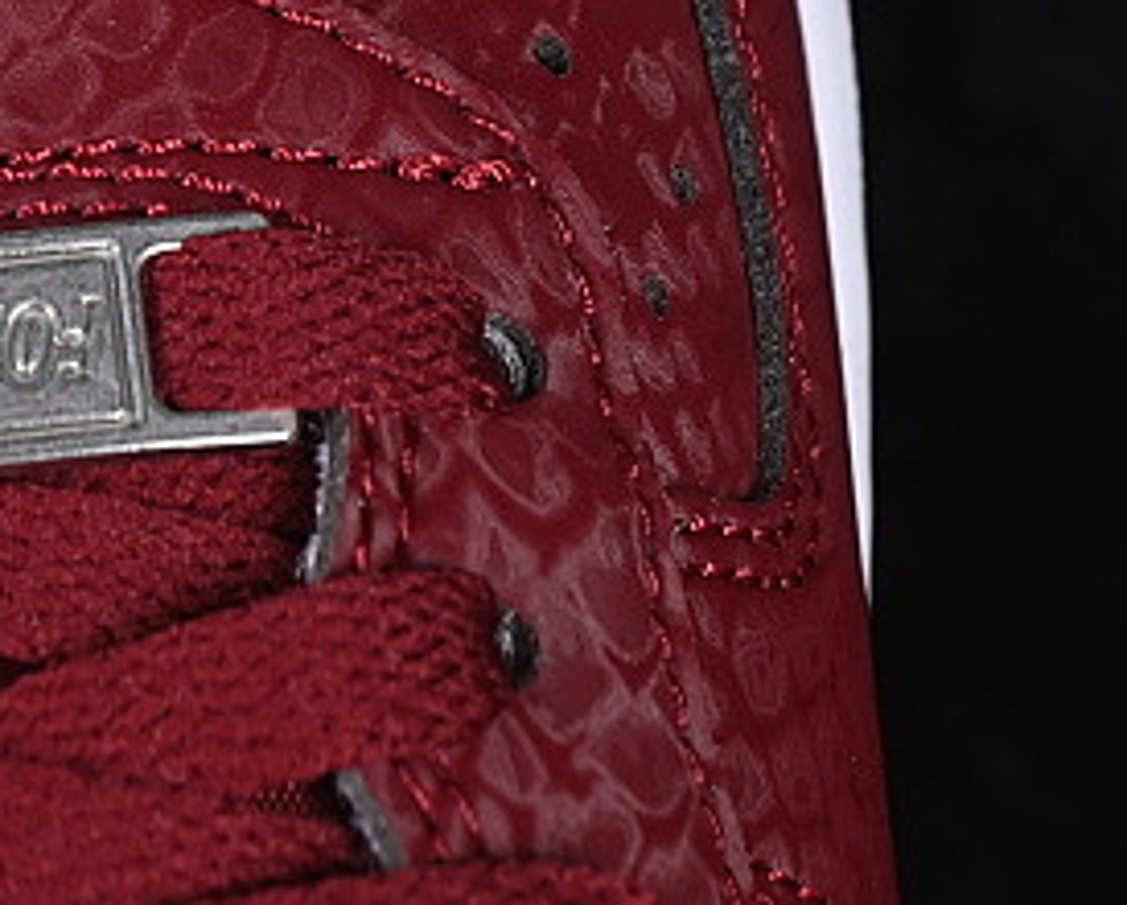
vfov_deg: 5.6
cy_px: -173
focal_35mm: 277
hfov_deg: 6.9
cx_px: -152
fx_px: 9252
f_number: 7.1
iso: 160
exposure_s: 1/60
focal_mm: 50
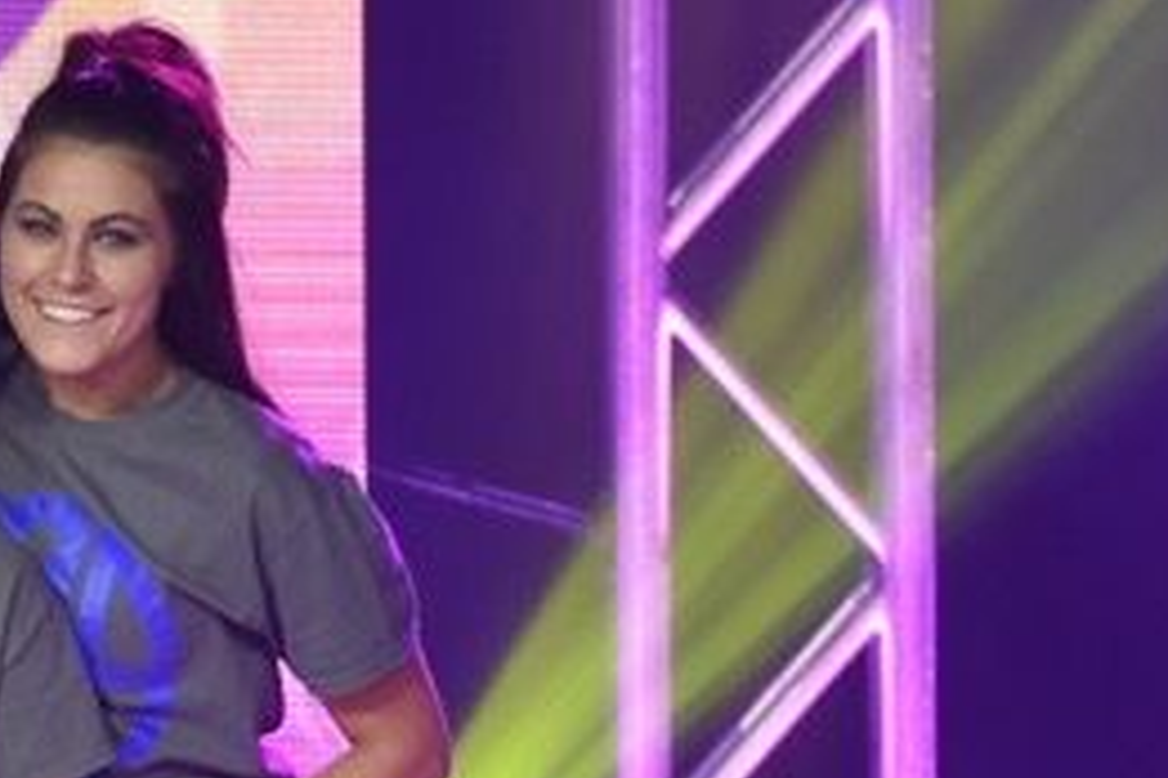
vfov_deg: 1.4
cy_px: 393
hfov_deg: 2.1
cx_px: -528
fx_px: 31858
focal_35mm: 982
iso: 1250
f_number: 2.8
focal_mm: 200
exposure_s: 1/200
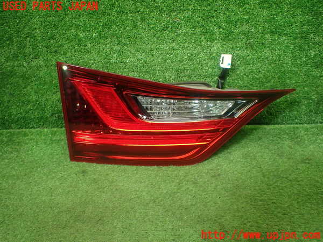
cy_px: 121
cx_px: 162
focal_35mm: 30
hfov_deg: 60.0
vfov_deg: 46.8
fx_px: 280
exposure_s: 1/125
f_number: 2.3
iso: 500
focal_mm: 5.4
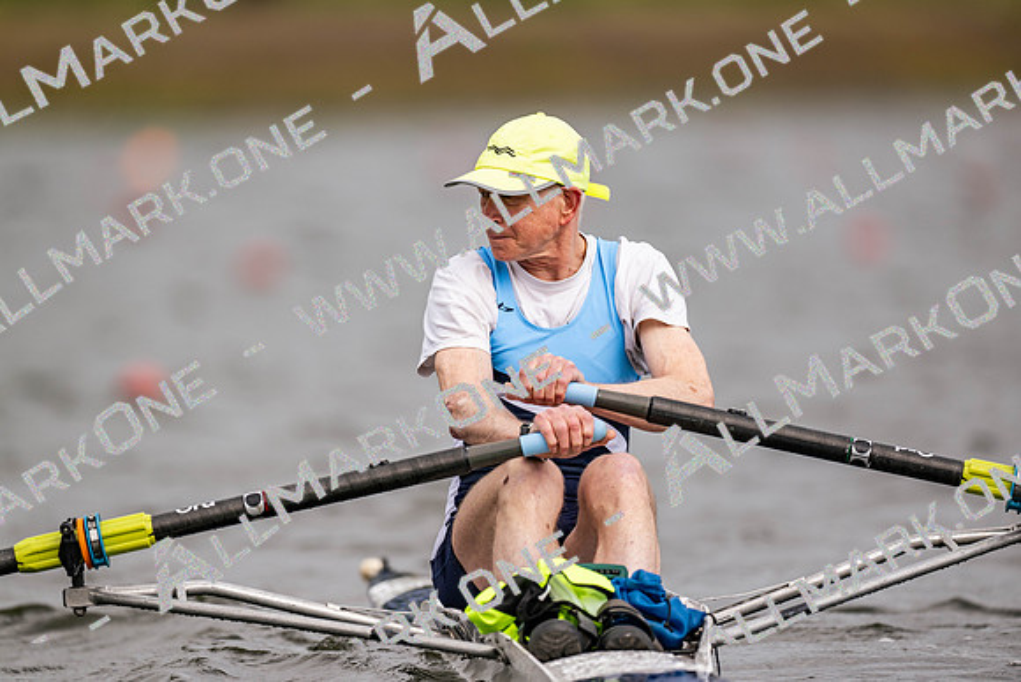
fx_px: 17020
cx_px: 510
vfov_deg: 2.3
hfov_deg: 3.4
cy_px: 341
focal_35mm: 600
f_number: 4
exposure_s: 1/2500
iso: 180
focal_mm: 600
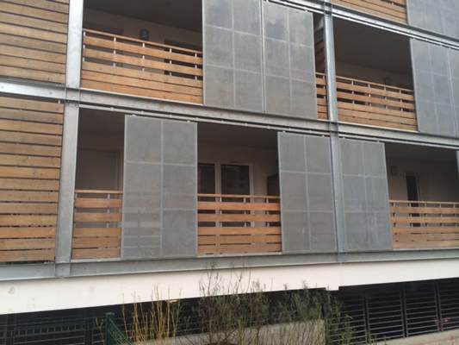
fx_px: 398
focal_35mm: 30
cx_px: 230
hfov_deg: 60.0
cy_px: 172
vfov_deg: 46.8
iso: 32
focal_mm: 4.12
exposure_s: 1/60
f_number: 2.2
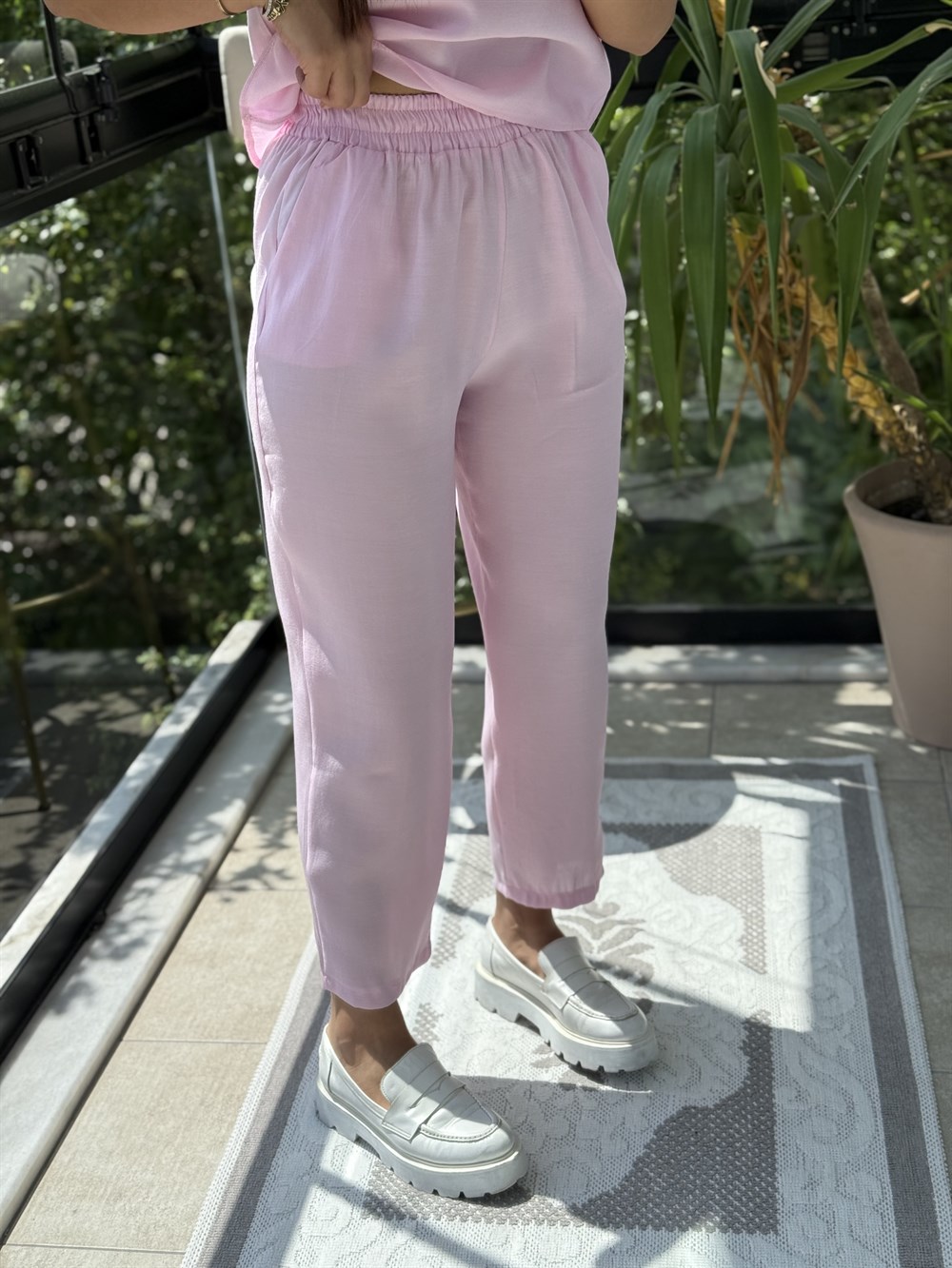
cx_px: 476
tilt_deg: -35.9
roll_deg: +6.0
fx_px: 1760
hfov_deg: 30.3
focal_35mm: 48
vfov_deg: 39.7
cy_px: 634
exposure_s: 1/1133
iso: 64
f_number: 1.78
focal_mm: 6.76
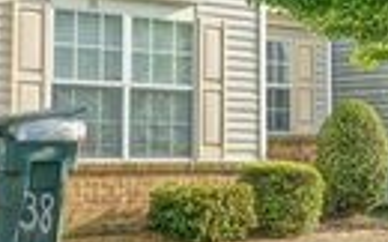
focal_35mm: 94
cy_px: 60
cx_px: 155
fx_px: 993
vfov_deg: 13.8
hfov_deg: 22.1
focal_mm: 16
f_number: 5.6
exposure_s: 1/100
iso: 100
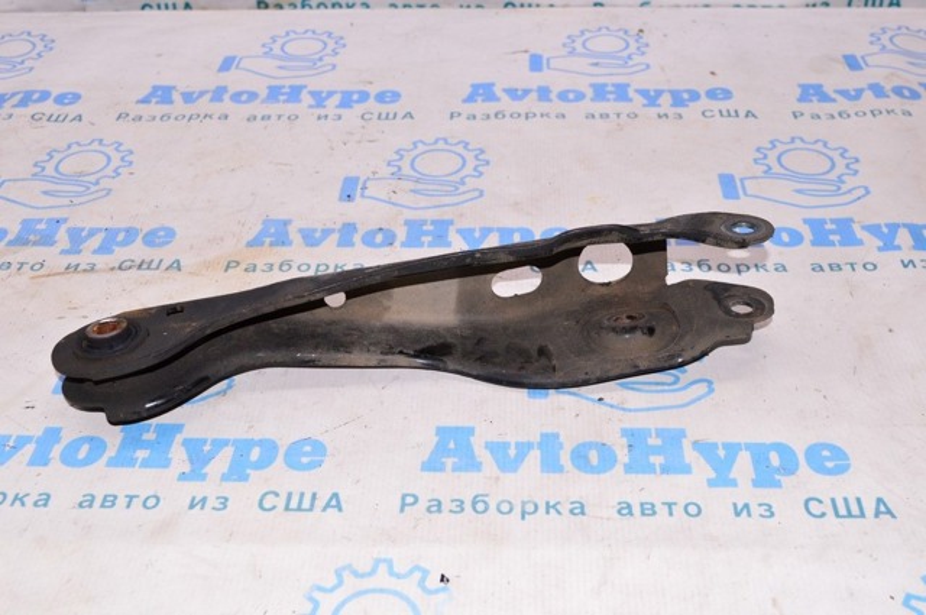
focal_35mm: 45
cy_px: 308
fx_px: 1156
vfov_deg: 29.8
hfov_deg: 43.7
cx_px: 463
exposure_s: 1/160
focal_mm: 30
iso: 1600
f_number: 8
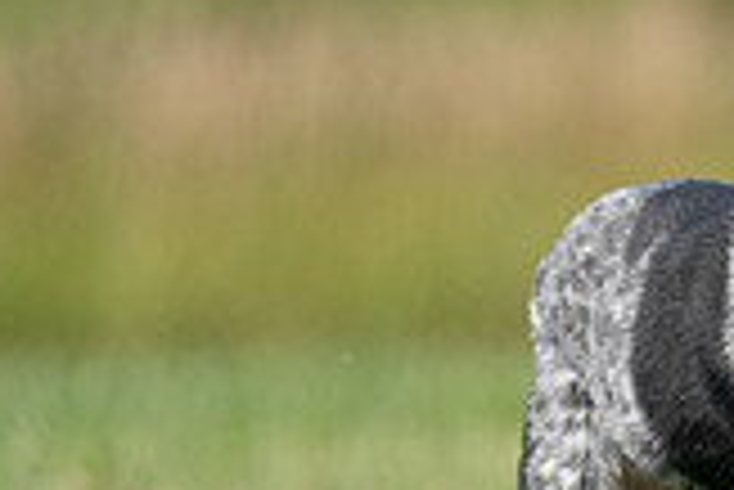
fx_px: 38446
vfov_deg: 0.7
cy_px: 416
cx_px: 1247
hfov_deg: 1.1
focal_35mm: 1884
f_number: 6.3
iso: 1250
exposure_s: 1/4000
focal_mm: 529
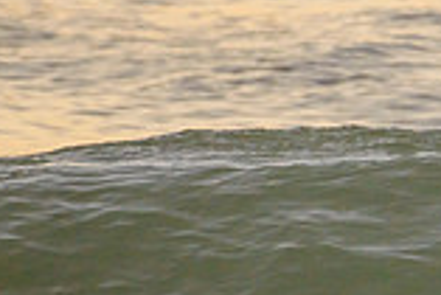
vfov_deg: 0.5
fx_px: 33865
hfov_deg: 0.7
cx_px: 801
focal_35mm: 2762
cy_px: 350
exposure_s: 1/320
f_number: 5.6
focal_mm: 500
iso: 1600
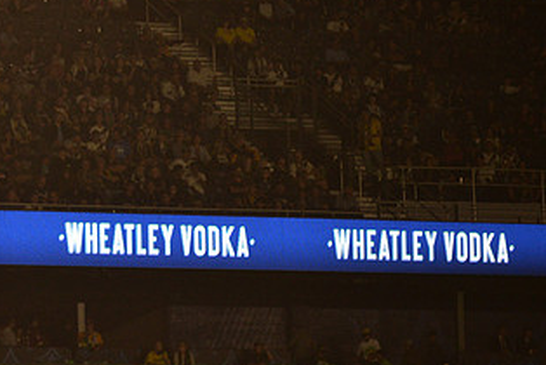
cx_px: 77
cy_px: 255
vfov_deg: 3.7
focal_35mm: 369
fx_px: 5602
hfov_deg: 5.6
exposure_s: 1/3200
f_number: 2.8
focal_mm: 200
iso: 1600
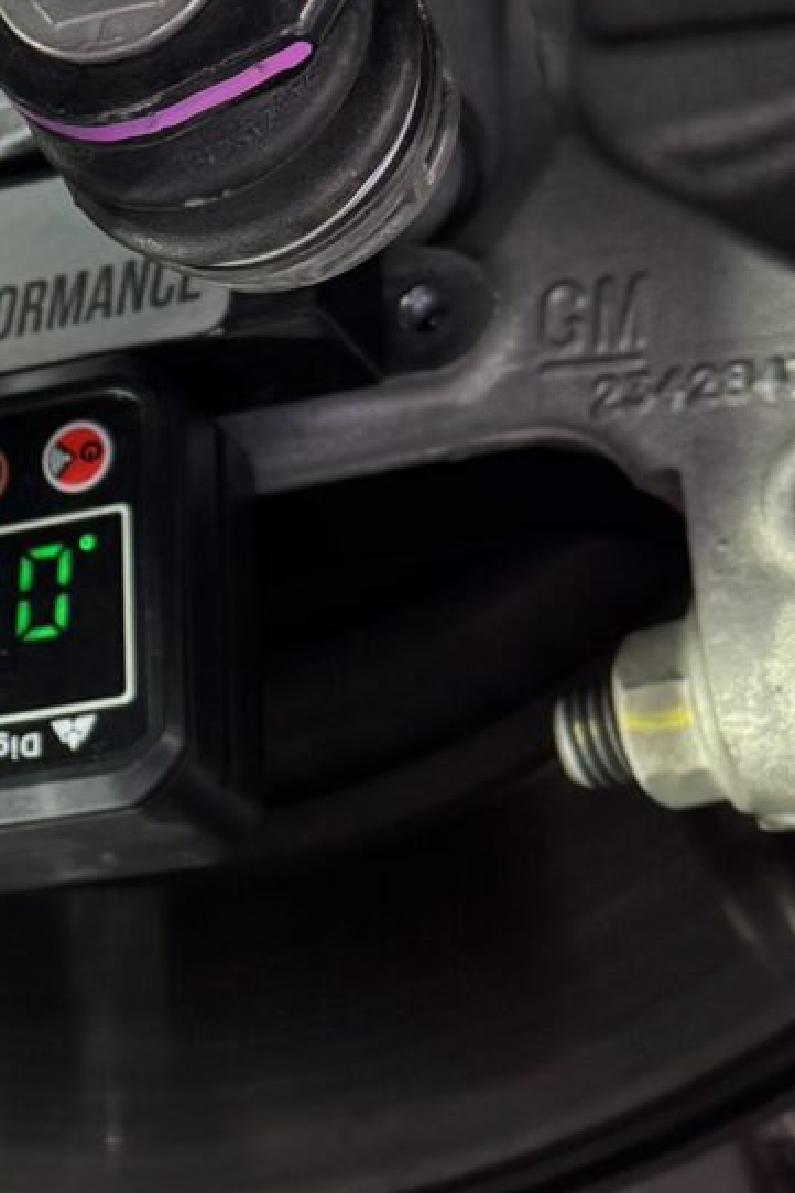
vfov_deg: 17.2
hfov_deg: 11.3
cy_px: 957
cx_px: -203
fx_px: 3911
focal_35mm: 118
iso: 125
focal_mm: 6.76
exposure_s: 1/60
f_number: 1.78
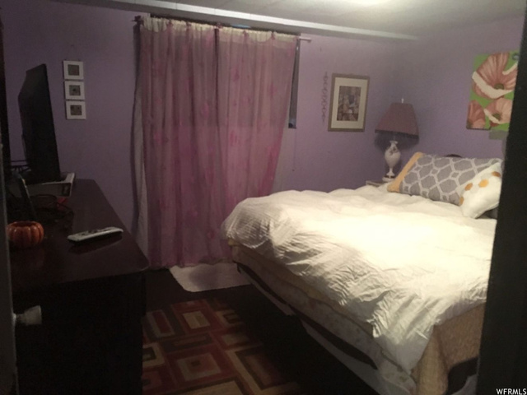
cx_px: 264
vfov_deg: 48.2
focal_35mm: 29
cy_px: 198
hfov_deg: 61.7
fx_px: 442
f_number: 2.2
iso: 250
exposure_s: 1/4
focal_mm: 4.15
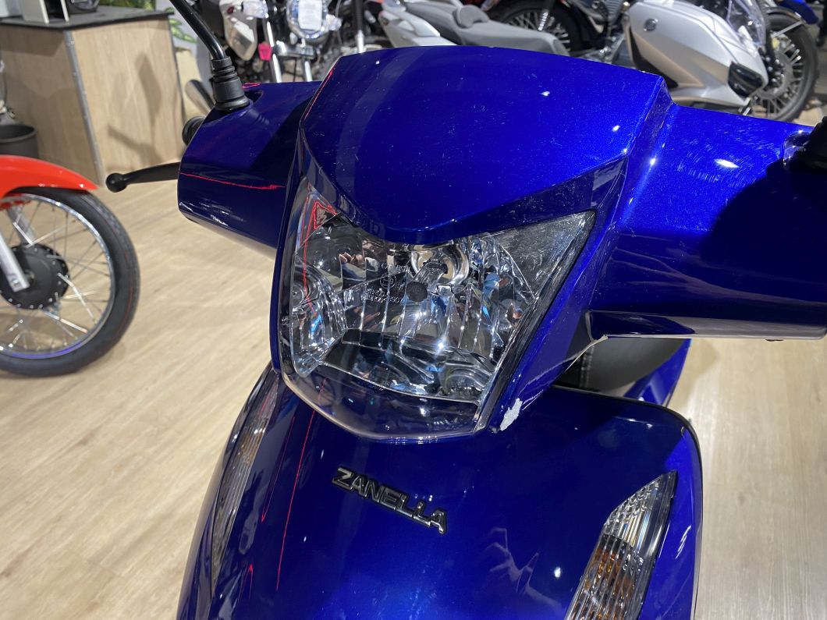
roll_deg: +0.7
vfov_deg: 53.1
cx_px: 414
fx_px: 621
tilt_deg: -31.7
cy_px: 310
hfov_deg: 67.3
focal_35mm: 26
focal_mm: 4.25
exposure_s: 1/50
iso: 125
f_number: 1.8
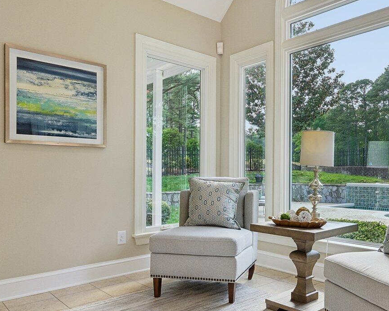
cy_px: 171
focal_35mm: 31
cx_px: 273
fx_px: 357
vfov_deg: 47.0
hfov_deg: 55.4
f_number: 8
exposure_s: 1/50
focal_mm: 14
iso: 100
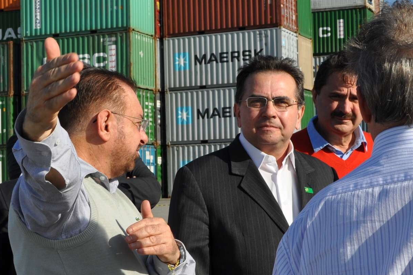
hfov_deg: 44.5
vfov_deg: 30.4
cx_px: 200
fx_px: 504
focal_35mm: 44
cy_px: 148
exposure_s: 1/400
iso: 200
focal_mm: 24
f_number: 10
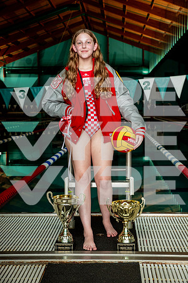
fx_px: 454
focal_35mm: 58
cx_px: 94
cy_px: 142
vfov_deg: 34.5
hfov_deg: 23.4
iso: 800
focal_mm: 58
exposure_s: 1/200
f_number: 7.1
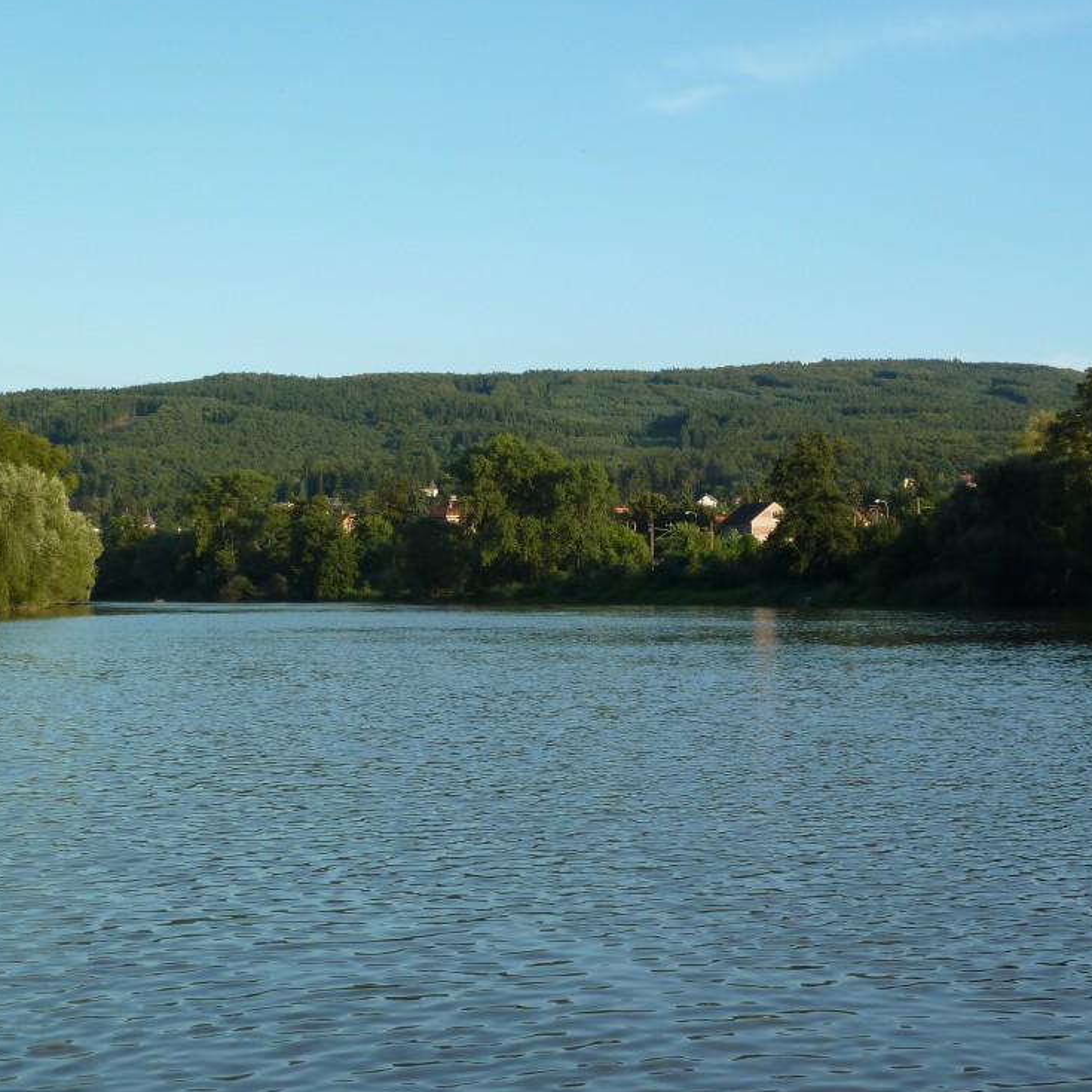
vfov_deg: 26.9
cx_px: 680
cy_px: 527
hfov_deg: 26.8
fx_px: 2284
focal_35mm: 64
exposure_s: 1/250
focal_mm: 8.5
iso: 80
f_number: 3.8
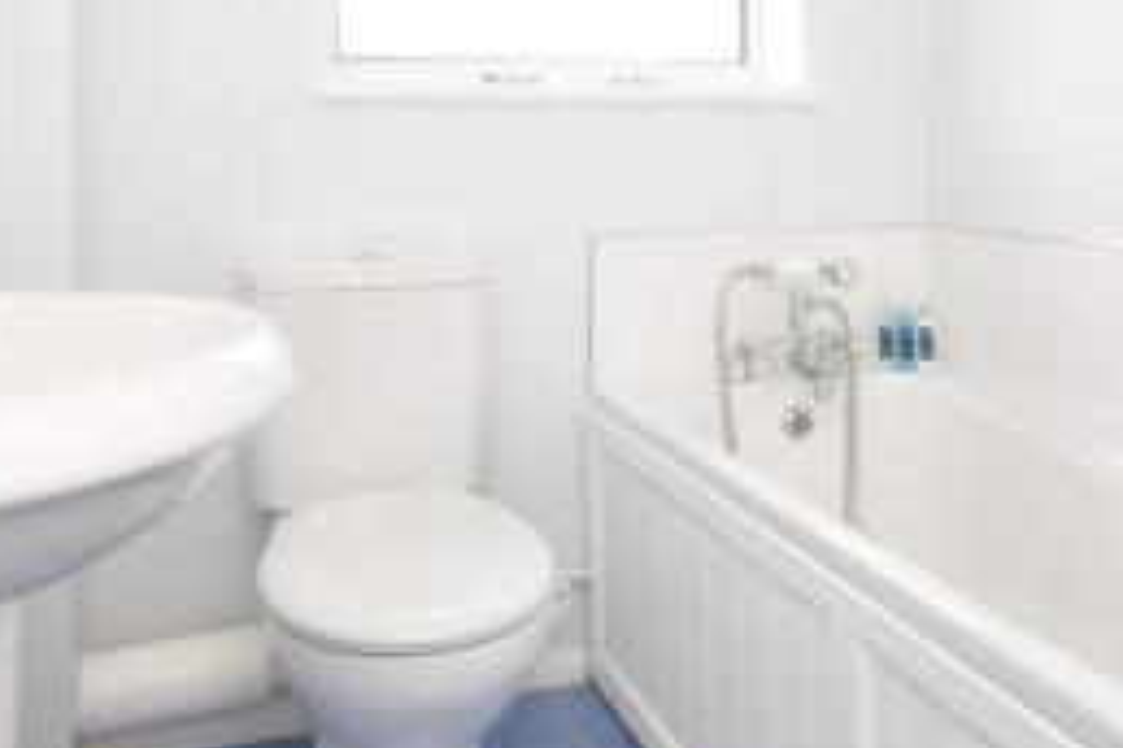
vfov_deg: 35.2
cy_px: 109
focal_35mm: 36
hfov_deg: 53.1
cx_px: 596
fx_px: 1123
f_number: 4
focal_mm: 10
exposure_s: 1/60
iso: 200
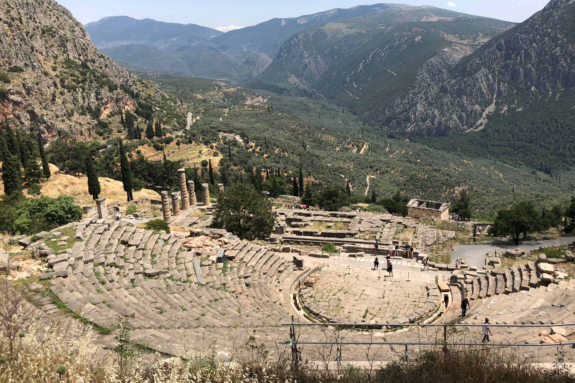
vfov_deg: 43.5
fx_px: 479
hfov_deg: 61.9
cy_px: 167
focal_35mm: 30
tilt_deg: -12.0
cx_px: 293
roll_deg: +3.6
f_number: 1.8
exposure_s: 1/2000
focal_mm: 4
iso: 20
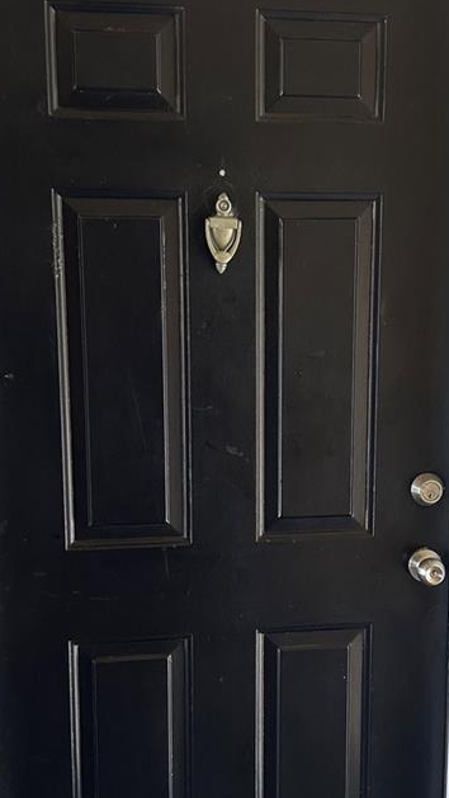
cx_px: 275
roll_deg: -0.3
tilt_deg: -11.5
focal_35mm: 54
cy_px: 480
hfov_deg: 22.2
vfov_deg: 38.3
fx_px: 1142
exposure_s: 1/121
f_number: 1.5
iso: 100
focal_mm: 5.7
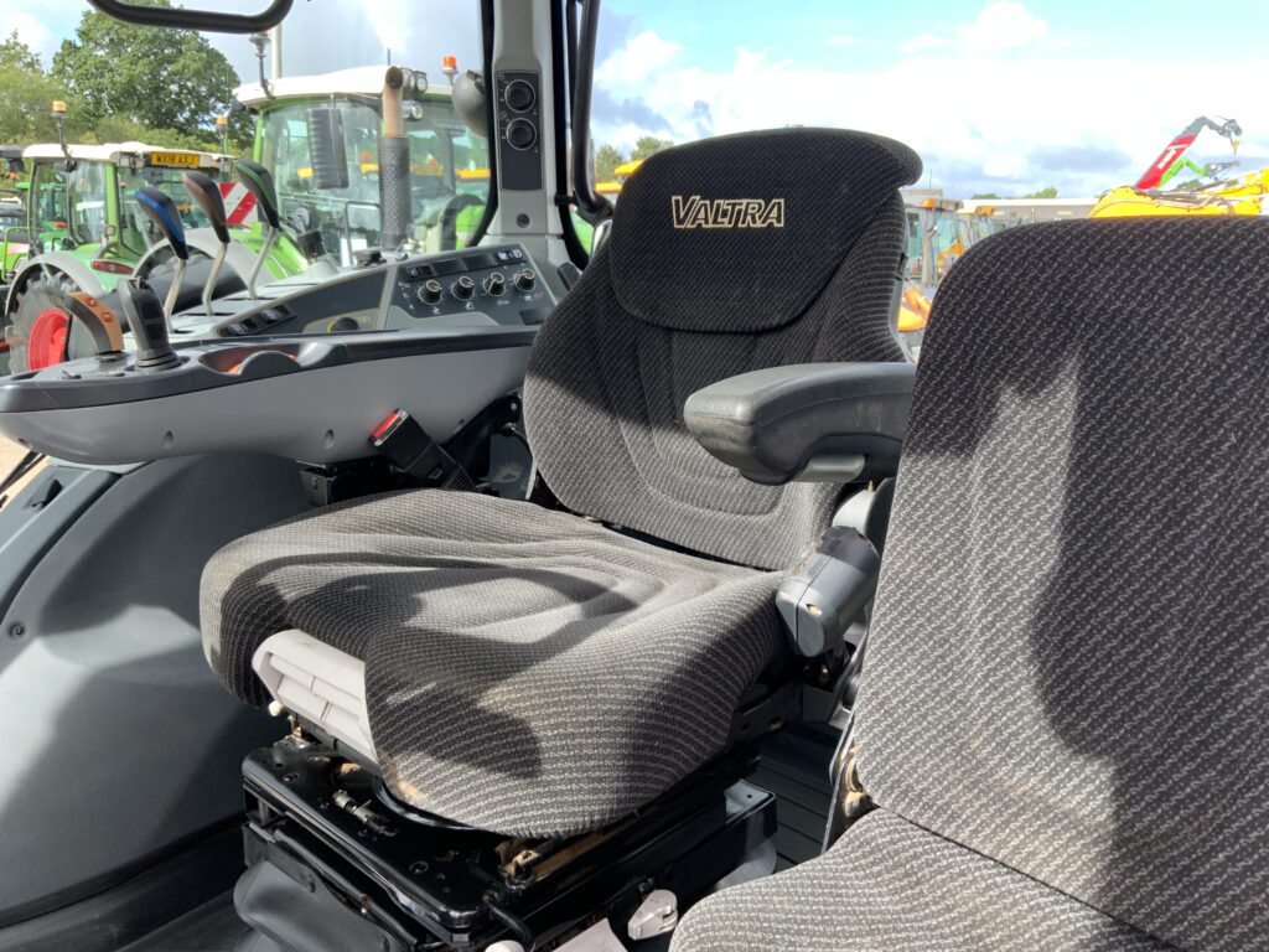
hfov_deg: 61.7
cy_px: 476
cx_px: 634
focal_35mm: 29
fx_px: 1063
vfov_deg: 48.2
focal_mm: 3
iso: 20
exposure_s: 1/122
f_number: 1.8
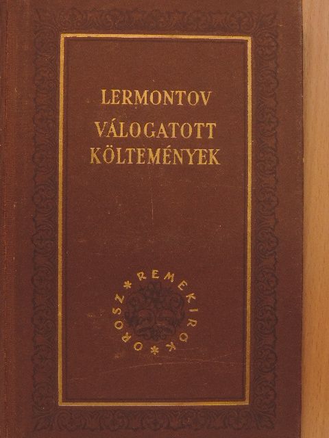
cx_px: 164
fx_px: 760
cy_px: 219
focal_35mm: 60
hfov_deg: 24.4
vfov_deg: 32.2
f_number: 3.7
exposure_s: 1/100
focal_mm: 10.7
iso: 800
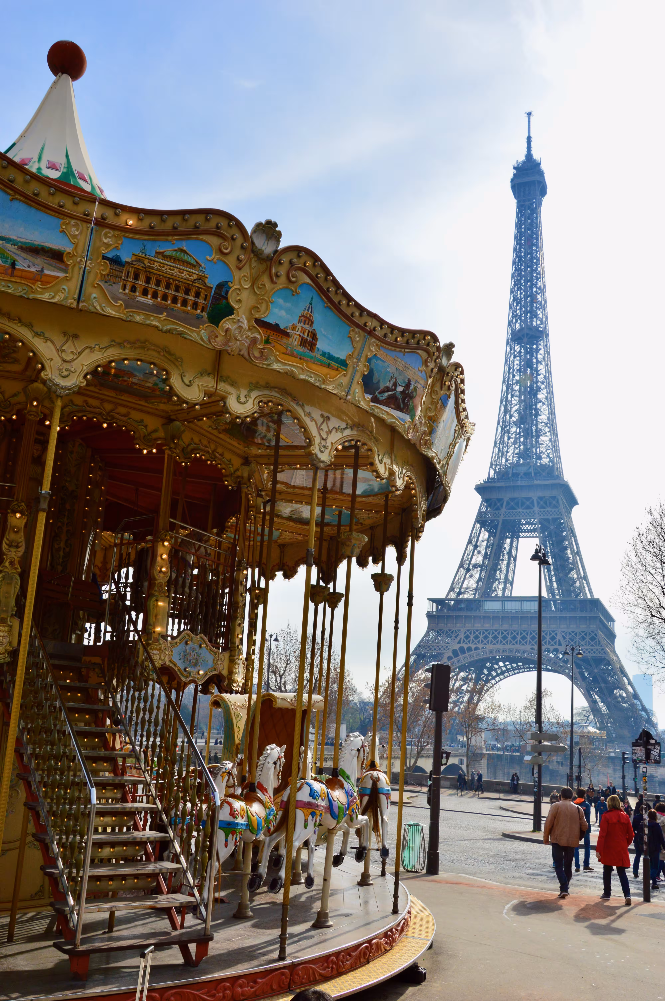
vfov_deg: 59.5
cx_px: 332
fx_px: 874
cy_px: 500
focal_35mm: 32
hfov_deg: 41.6
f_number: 11
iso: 360
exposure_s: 1/500
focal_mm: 21
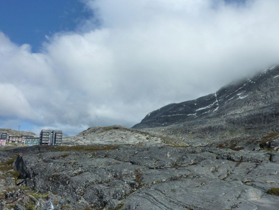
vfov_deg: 54.9
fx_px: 201
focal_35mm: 25
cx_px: 140
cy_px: 105
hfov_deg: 69.4
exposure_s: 1/640
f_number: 5.6
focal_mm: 4.1
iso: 125
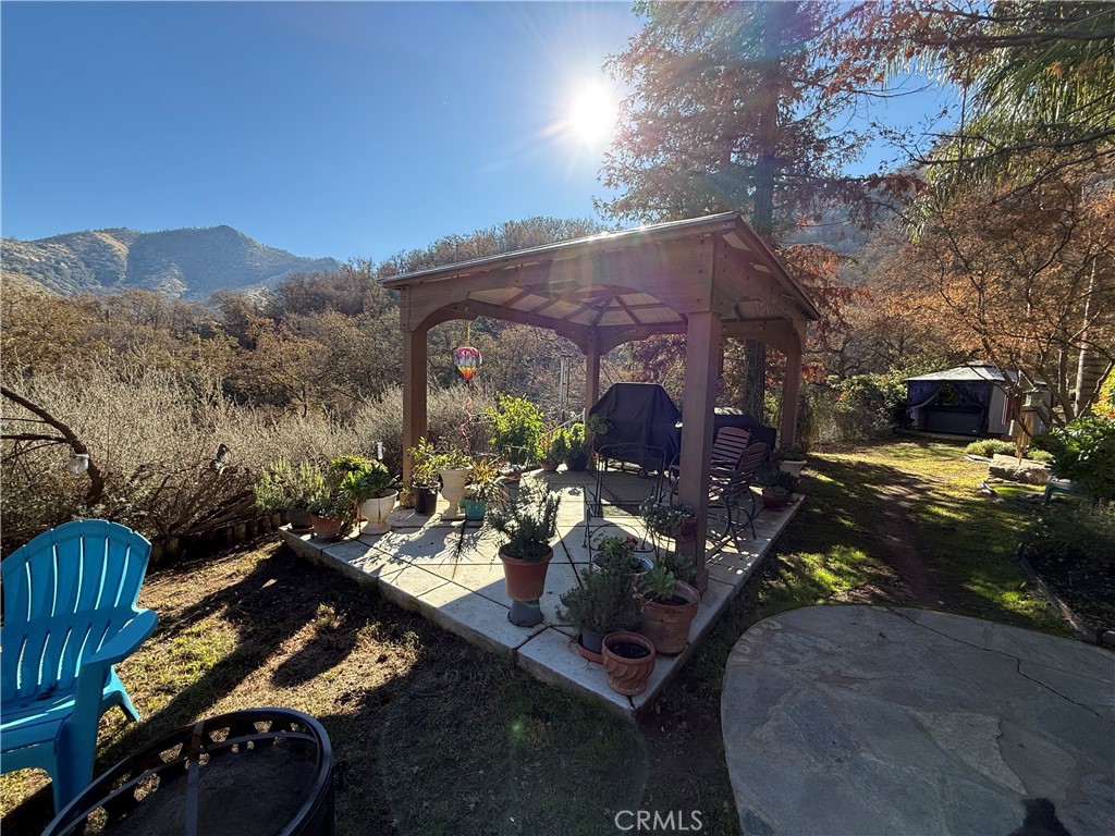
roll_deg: -2.2
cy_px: 418
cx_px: 558
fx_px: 451
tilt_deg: -3.5
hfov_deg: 102.1
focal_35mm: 14
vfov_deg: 85.7
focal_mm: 2.22
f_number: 2.2
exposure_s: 1/853
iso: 64
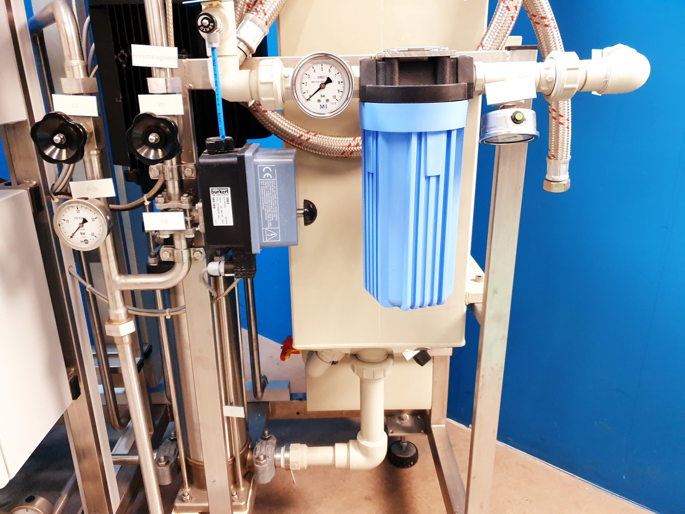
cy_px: 257
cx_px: 342
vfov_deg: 53.1
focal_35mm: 26
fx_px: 515
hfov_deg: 67.3
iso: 320
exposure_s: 1/50
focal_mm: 4.3
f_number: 1.5
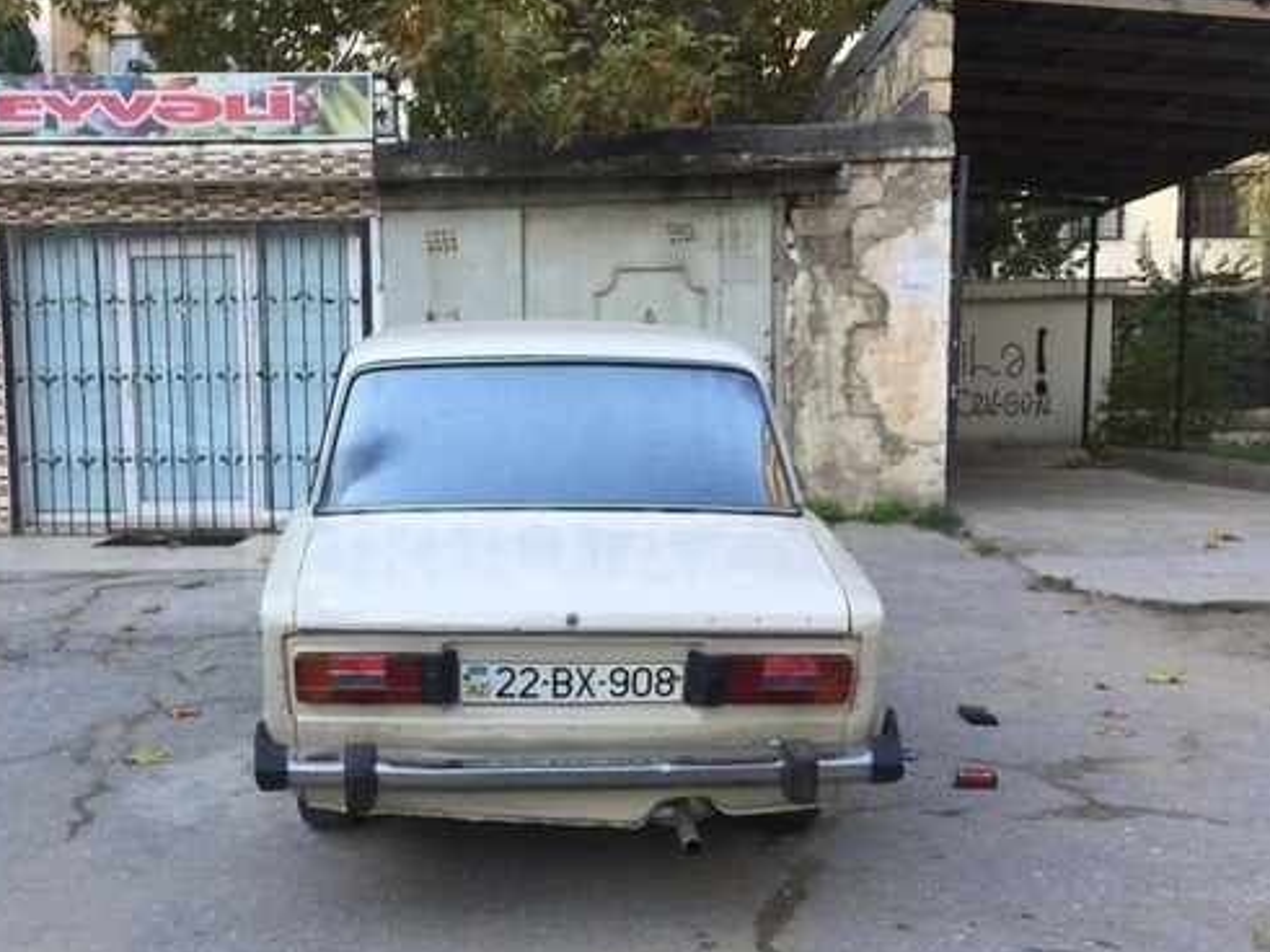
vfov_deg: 36.7
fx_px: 1430
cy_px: 547
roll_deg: +0.1
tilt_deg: -5.4
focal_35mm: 39
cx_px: 489
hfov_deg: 47.5
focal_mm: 4.15
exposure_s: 1/100
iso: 40
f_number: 2.2
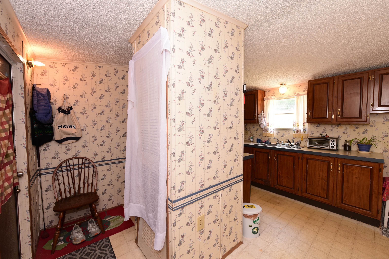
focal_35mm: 14
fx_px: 151
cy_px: 130
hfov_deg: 104.2
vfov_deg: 81.2
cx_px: 194
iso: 800
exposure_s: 1/60
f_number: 6.3
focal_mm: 14
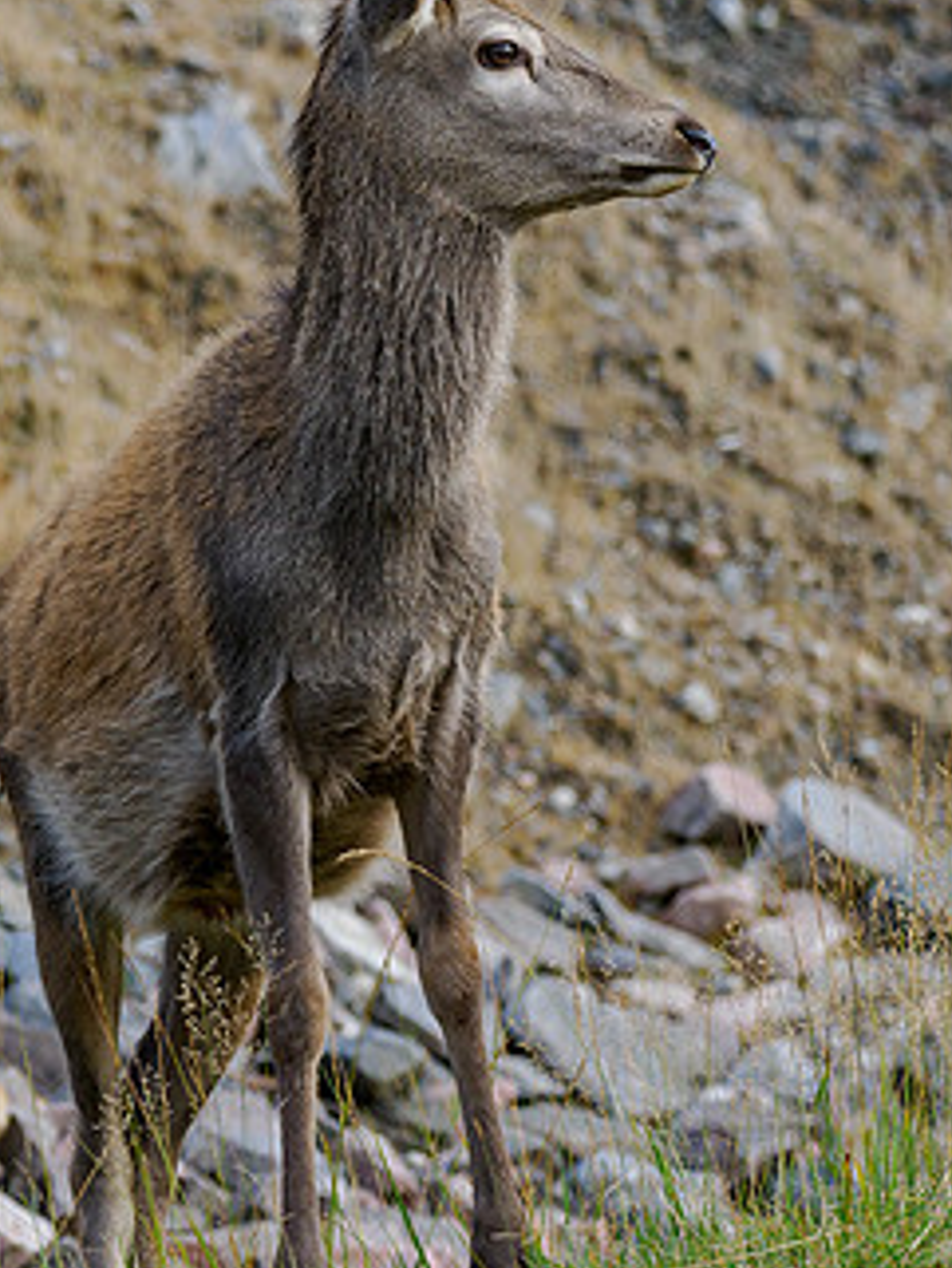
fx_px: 41115
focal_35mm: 1122
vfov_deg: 1.8
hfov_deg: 1.3
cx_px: 158
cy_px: 545
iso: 400
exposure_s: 1/640
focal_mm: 300
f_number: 4
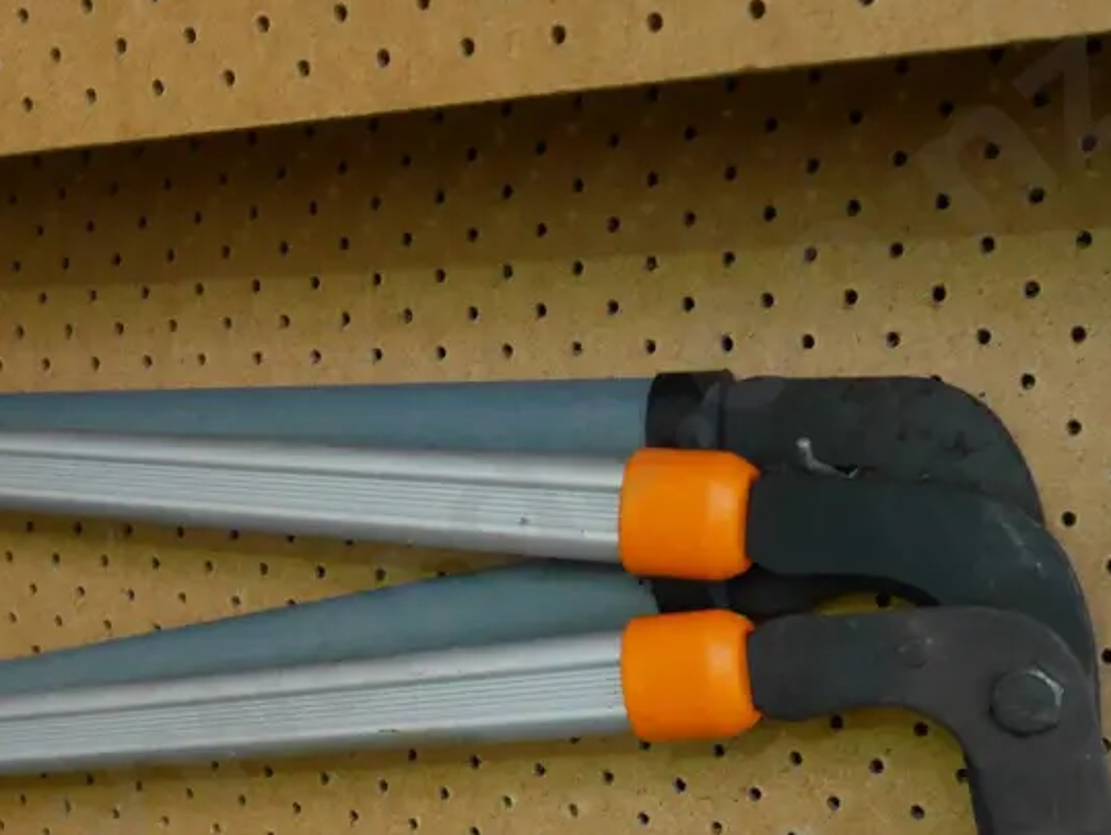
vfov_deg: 25.1
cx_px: 268
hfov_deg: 33.1
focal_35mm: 57
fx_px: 1831
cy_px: 704
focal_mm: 15
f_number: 4
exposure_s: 1/13
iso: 3200
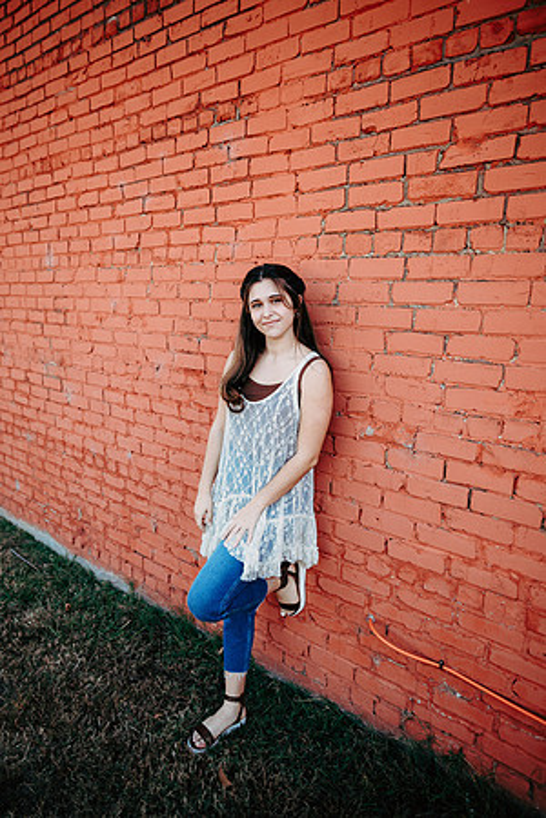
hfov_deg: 53.1
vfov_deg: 73.7
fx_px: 546
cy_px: 409
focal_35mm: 24
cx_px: 273
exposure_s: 1/400
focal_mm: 24
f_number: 2.2
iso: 100
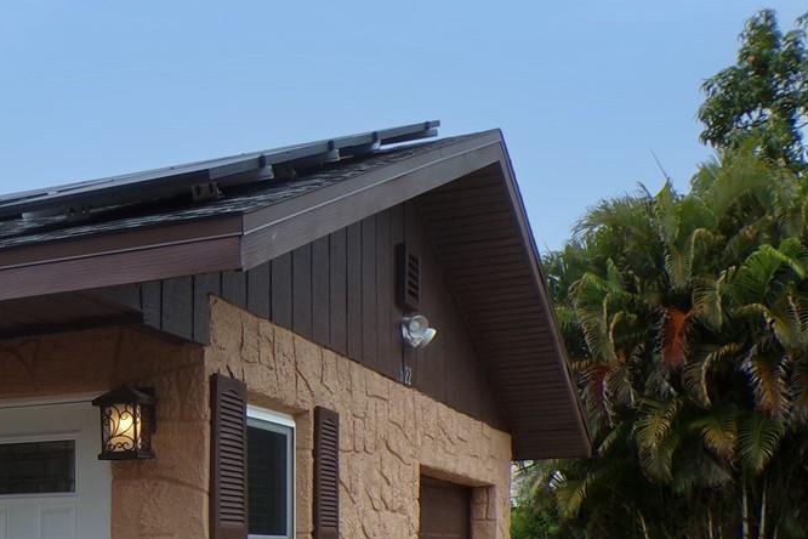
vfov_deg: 21.2
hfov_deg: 30.6
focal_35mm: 60
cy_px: 624
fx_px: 1347
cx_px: -34
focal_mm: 4.3
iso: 100
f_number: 4.4
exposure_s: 1/400
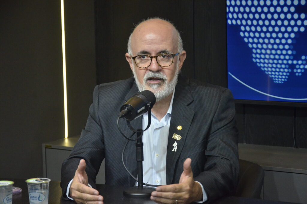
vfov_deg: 14.6
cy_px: 102
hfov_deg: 22.0
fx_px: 791
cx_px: 154
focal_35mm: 93
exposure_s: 1/250
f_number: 5.6
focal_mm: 62
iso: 3200
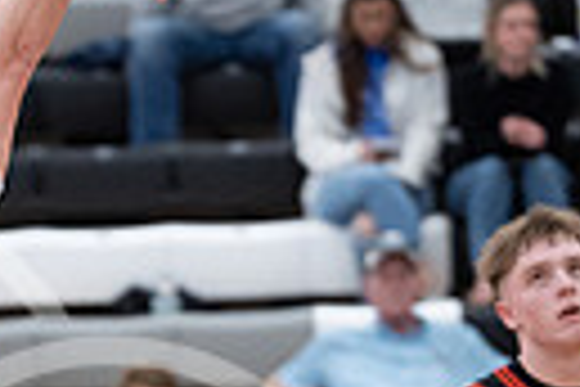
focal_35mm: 405
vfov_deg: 3.4
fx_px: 6524
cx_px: 31
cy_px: 662
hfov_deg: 5.1
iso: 4000
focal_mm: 115.7
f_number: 2.8
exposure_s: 1/1000
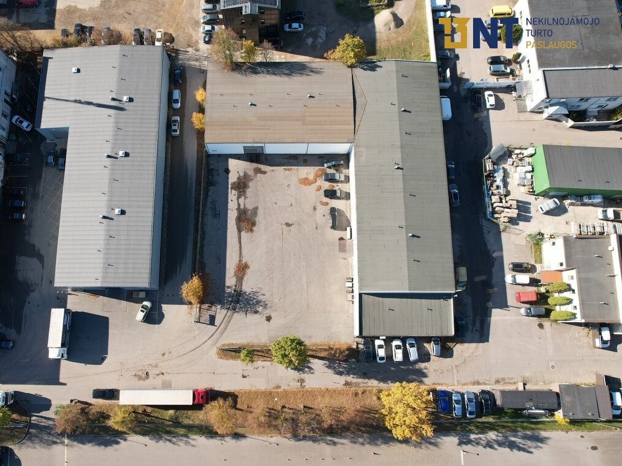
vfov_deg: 56.8
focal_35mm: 24
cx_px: 270
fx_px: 431
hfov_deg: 71.3
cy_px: 235
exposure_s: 1/1000
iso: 200
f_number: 2.8
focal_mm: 8.38
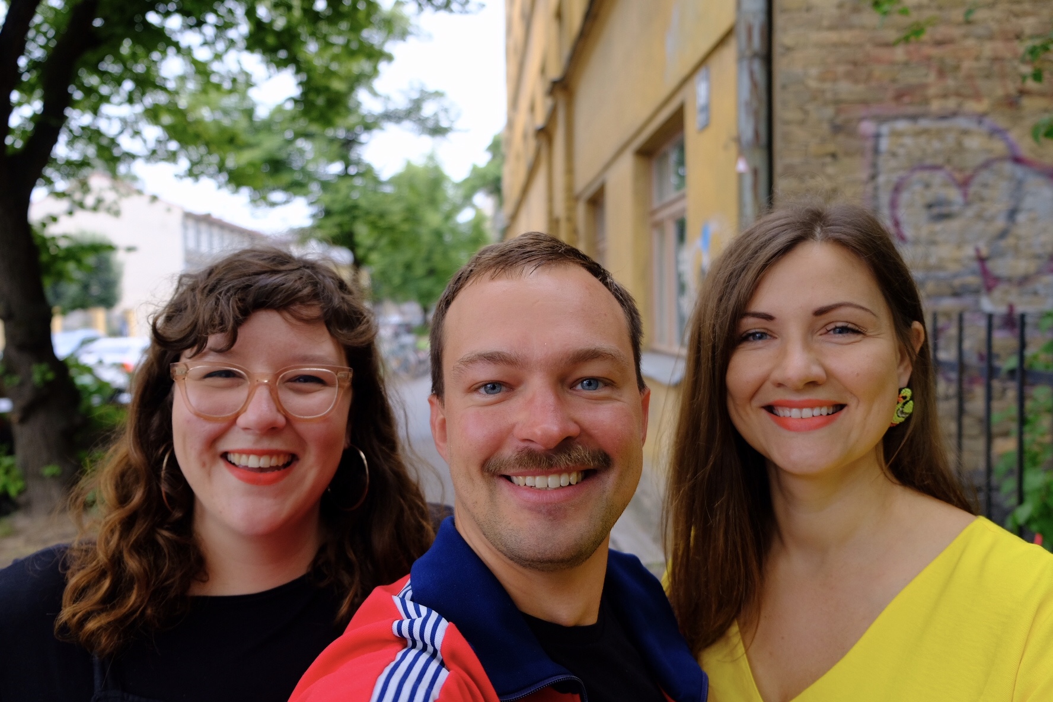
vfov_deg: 47.9
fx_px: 790
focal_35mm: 27
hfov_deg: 67.4
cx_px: 526
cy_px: 351
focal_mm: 18
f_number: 2.8
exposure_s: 1/150
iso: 400
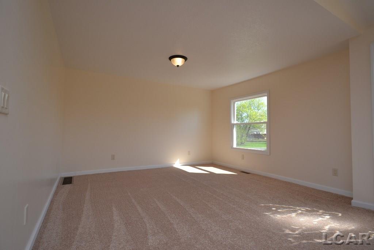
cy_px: 125
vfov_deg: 67.4
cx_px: 187
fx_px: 187
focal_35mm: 18
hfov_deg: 90.0
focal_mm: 12
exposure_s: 1/125
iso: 200
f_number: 5.6
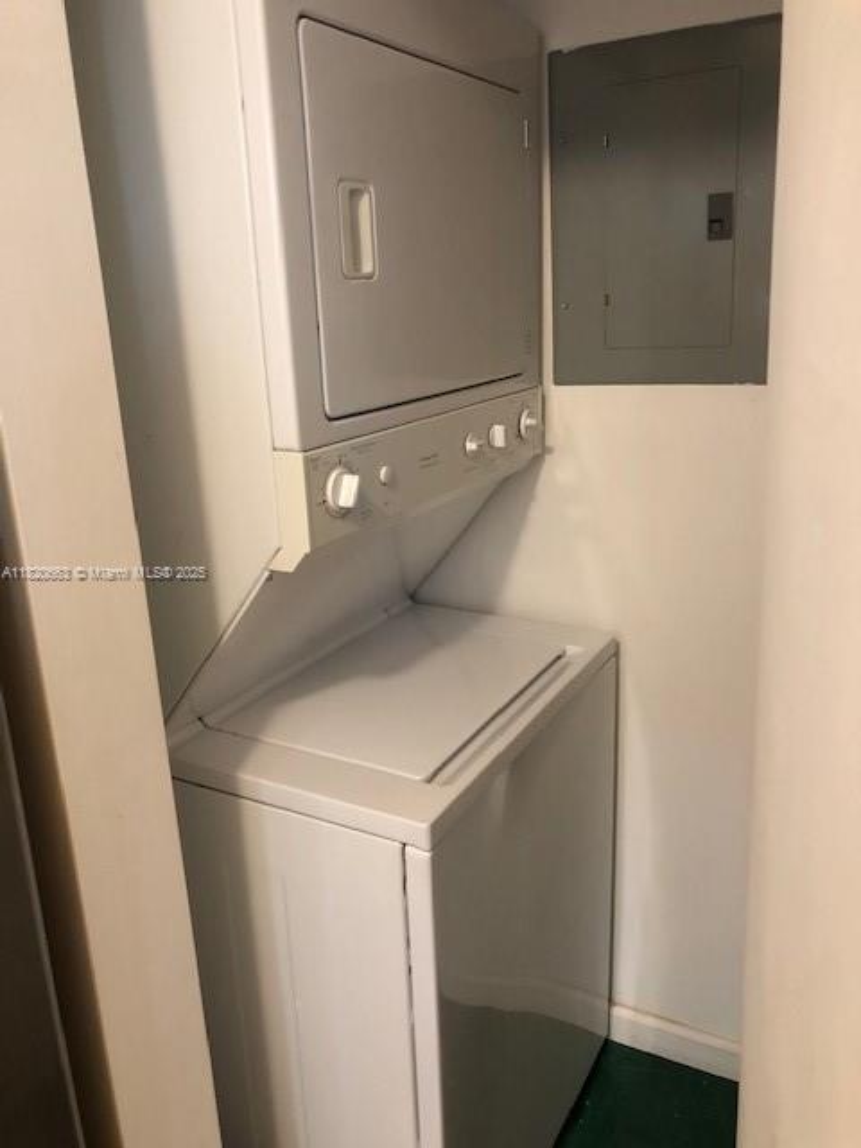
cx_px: 430
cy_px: 574
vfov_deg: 63.4
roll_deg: +3.0
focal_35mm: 28
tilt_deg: -17.2
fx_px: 929
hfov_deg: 49.7
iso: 100
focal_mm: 3.99
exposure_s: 1/9
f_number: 1.8
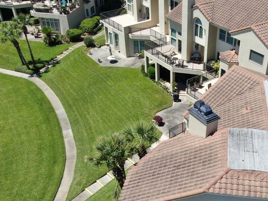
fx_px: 325
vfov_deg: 33.8
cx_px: 175
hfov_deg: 44.2
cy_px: 145
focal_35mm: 42
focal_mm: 4.39
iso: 110
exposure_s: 1/1250
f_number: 2.8
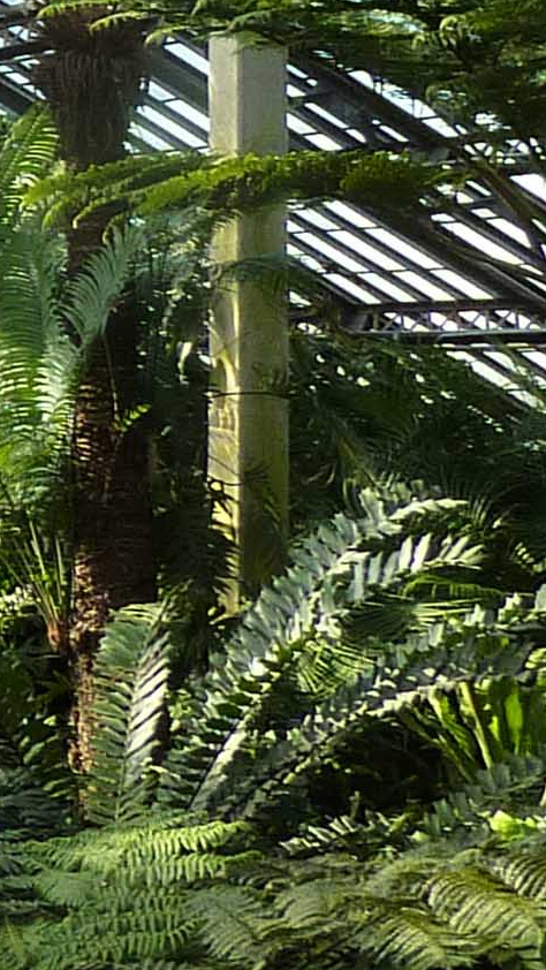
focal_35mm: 118
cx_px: -834
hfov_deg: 9.1
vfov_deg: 17.5
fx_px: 3035
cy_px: -98
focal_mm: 4.1
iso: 125
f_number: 4
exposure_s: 1/125
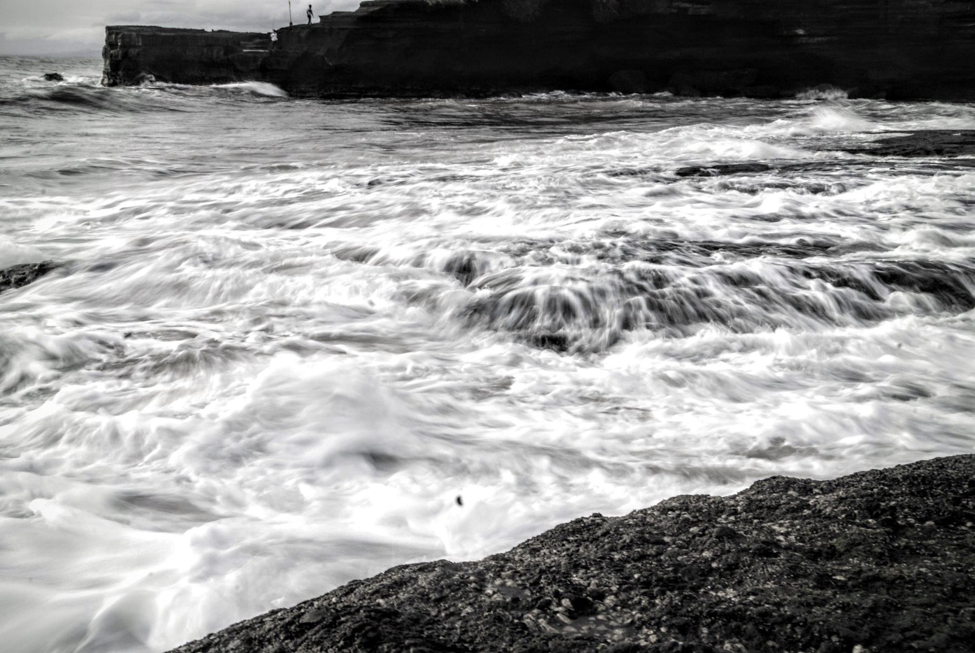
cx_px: 488
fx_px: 1220
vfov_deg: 29.9
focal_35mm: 45
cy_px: 326
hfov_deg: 43.6
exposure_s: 1/6
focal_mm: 30
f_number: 25
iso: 100
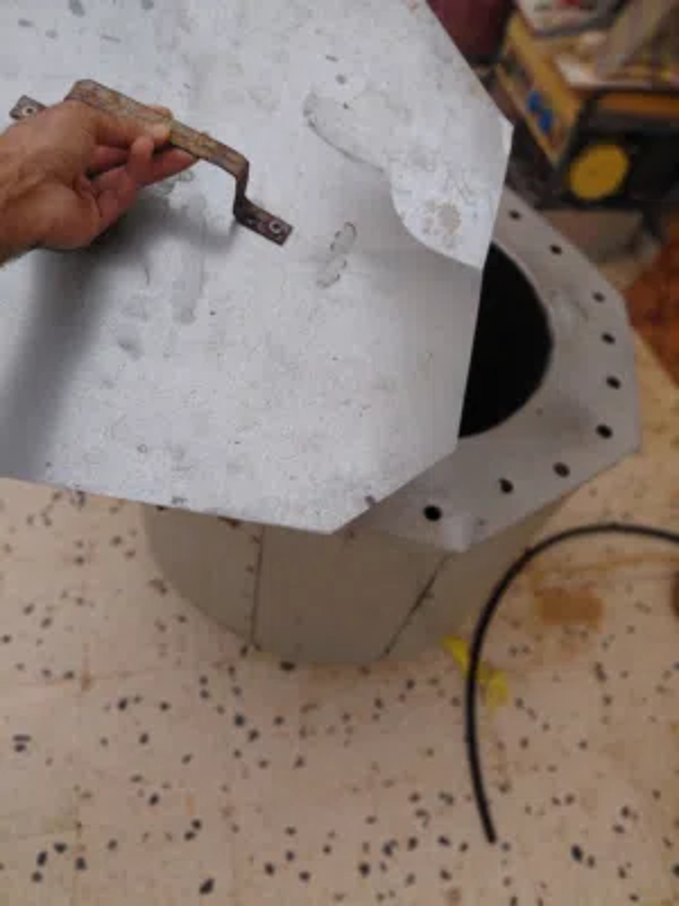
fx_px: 654
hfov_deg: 54.9
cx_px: 340
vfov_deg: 69.4
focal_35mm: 25
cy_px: 453
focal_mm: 4.69
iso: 50
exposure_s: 1/953
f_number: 1.8
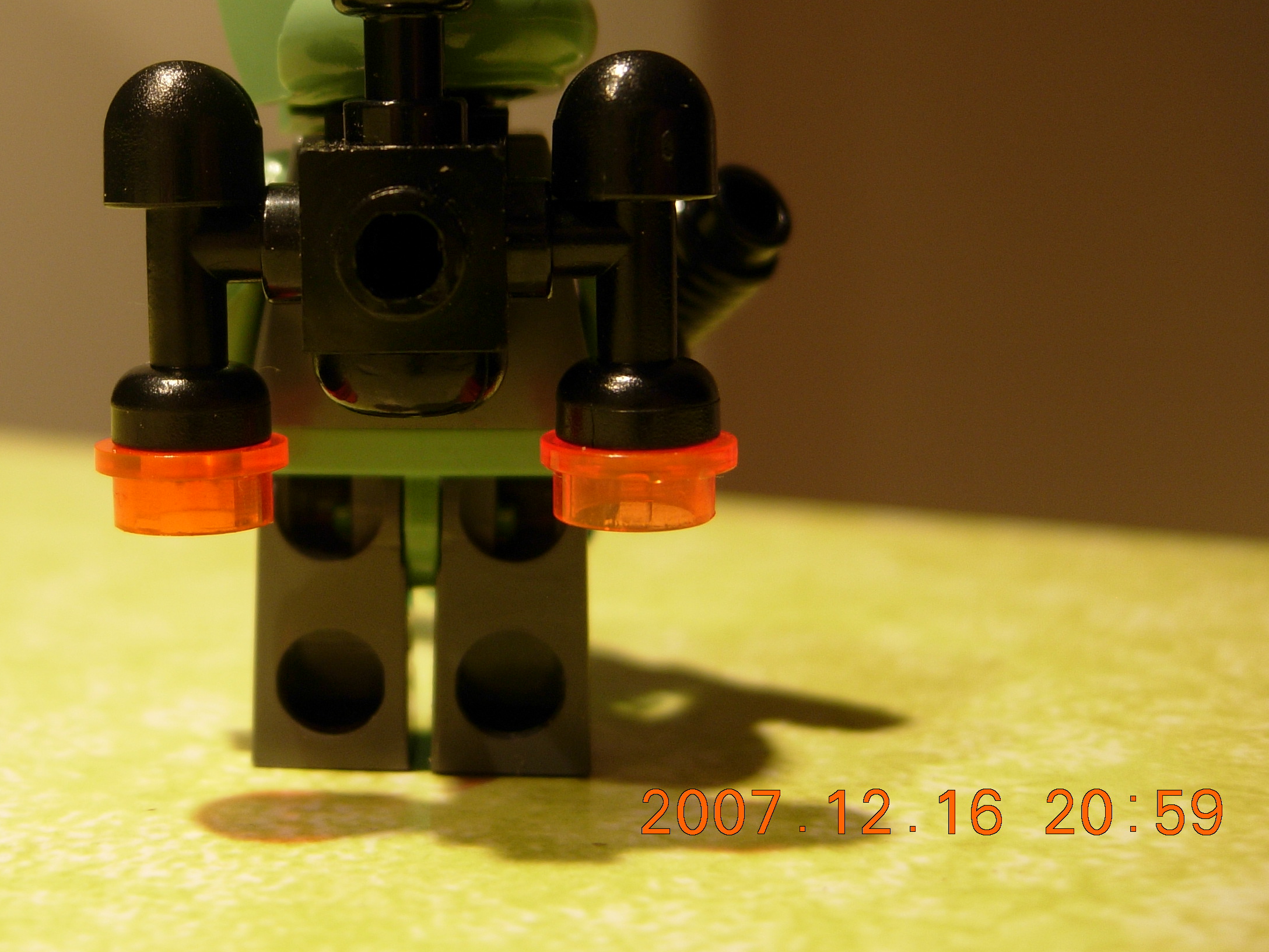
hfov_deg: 34.9
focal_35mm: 54
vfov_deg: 26.7
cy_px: 248
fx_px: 1980
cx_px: 350
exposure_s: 1/4.1
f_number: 2.7
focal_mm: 7.5
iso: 50
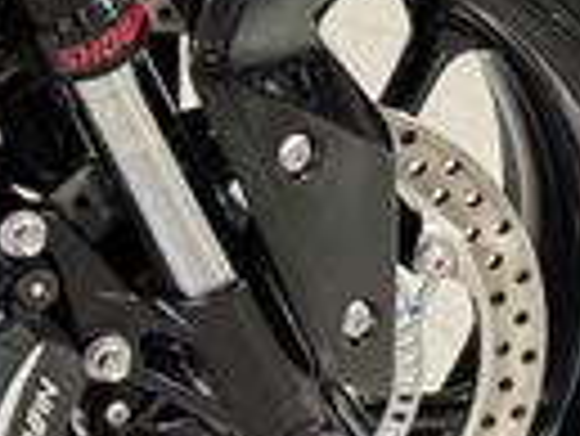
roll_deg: +3.1
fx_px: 1996
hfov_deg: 13.3
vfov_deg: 10.7
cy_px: -607
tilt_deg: -20.4
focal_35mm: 119
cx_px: -701
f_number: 1.78
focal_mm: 6.76
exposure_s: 1/50
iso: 250
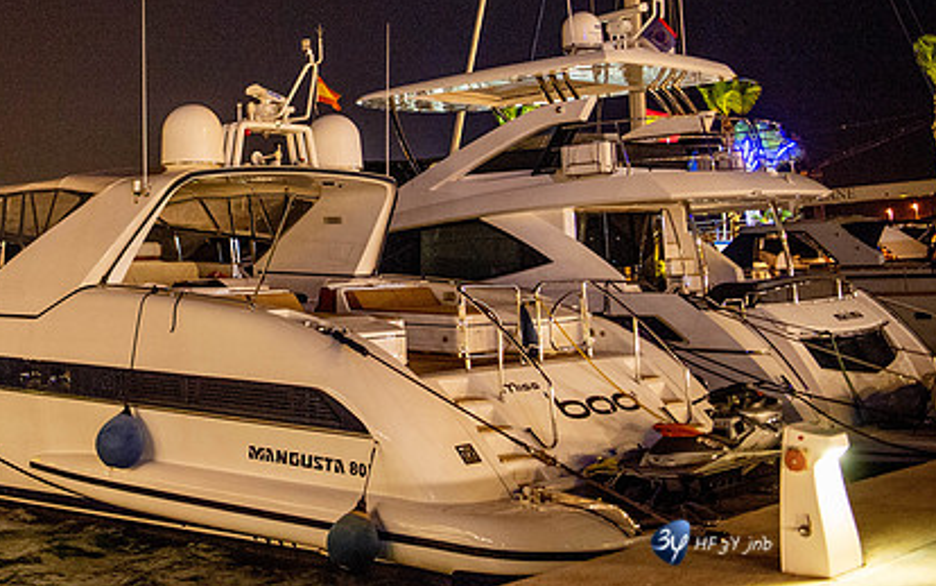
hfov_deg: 37.0
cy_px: 179
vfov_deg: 23.8
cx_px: 282
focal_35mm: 54
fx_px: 1378
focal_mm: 35
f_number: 2.8
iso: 5000
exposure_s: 1/13
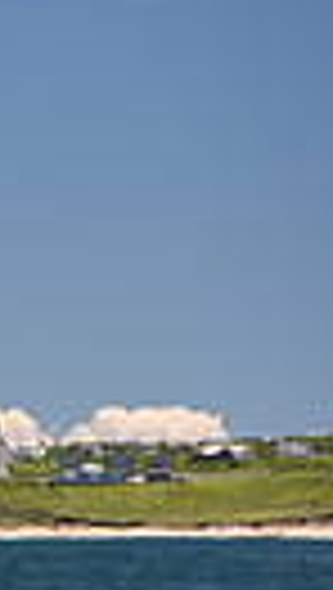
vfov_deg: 6.6
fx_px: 5070
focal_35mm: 324
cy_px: 552
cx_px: -945
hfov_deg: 3.6
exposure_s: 1/800
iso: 250
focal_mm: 70
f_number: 4.5
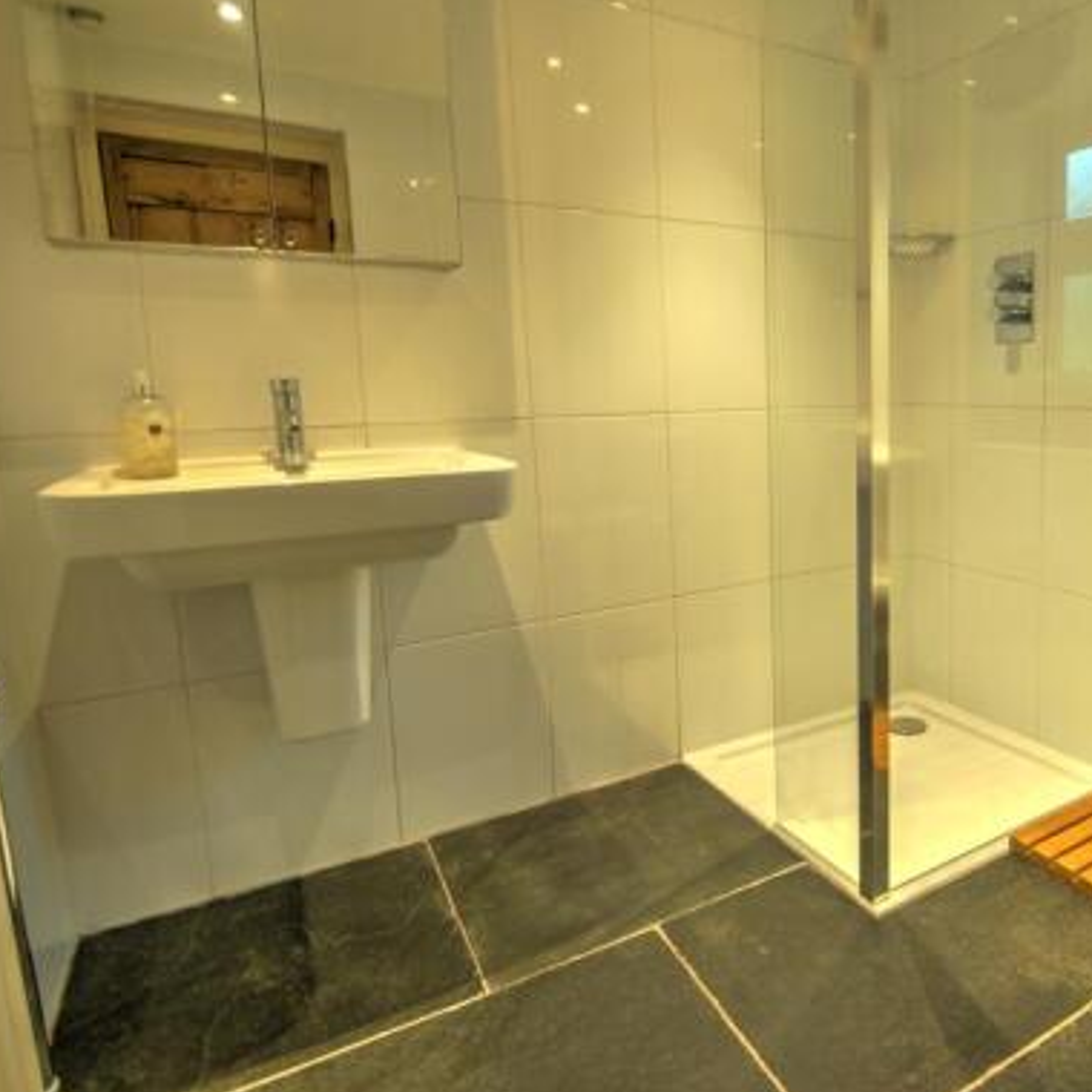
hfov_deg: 64.2
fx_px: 785
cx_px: 856
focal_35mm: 22
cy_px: 477
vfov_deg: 69.3
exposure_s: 1/13
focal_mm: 10
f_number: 3.5
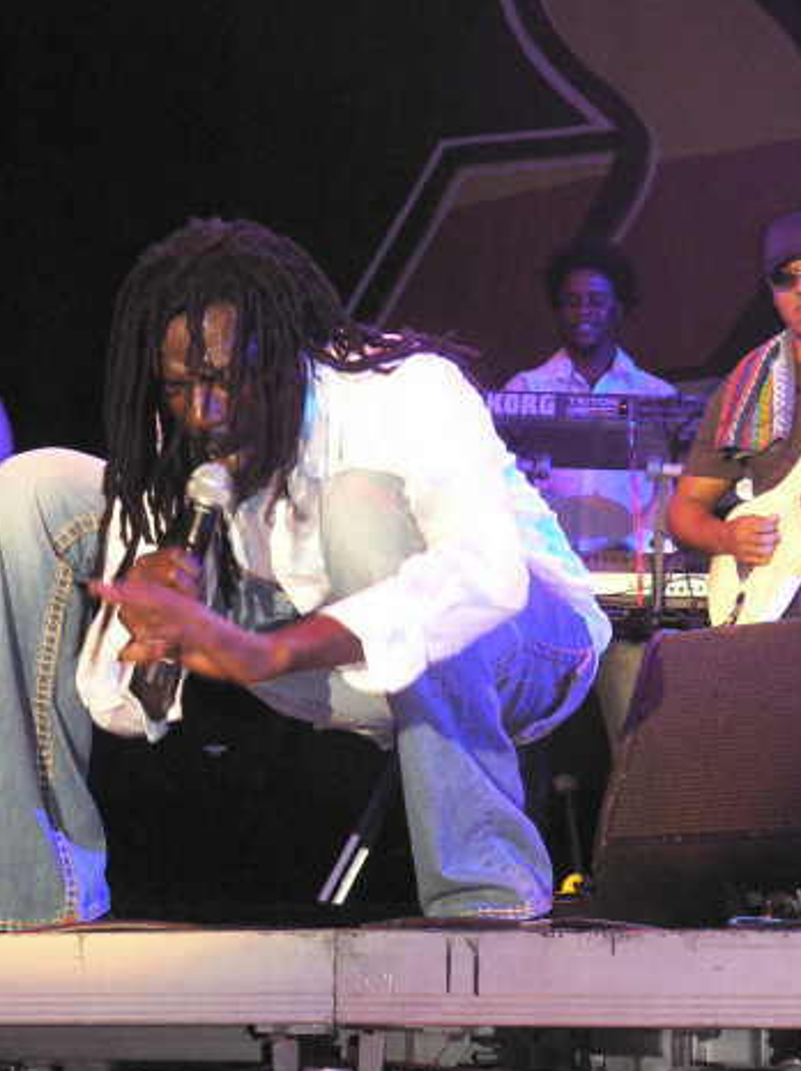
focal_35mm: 150
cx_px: 342
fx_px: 4634
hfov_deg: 9.9
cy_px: 503
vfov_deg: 13.2
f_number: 3.2
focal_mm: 21.2
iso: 400
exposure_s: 1/60
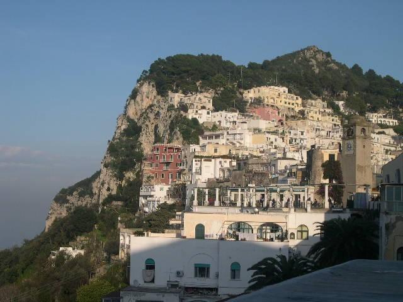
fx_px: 664
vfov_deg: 25.7
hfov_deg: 33.8
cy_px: 151
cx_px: 202
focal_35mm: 57
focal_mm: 12.2
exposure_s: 1/198
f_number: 9.2
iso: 100
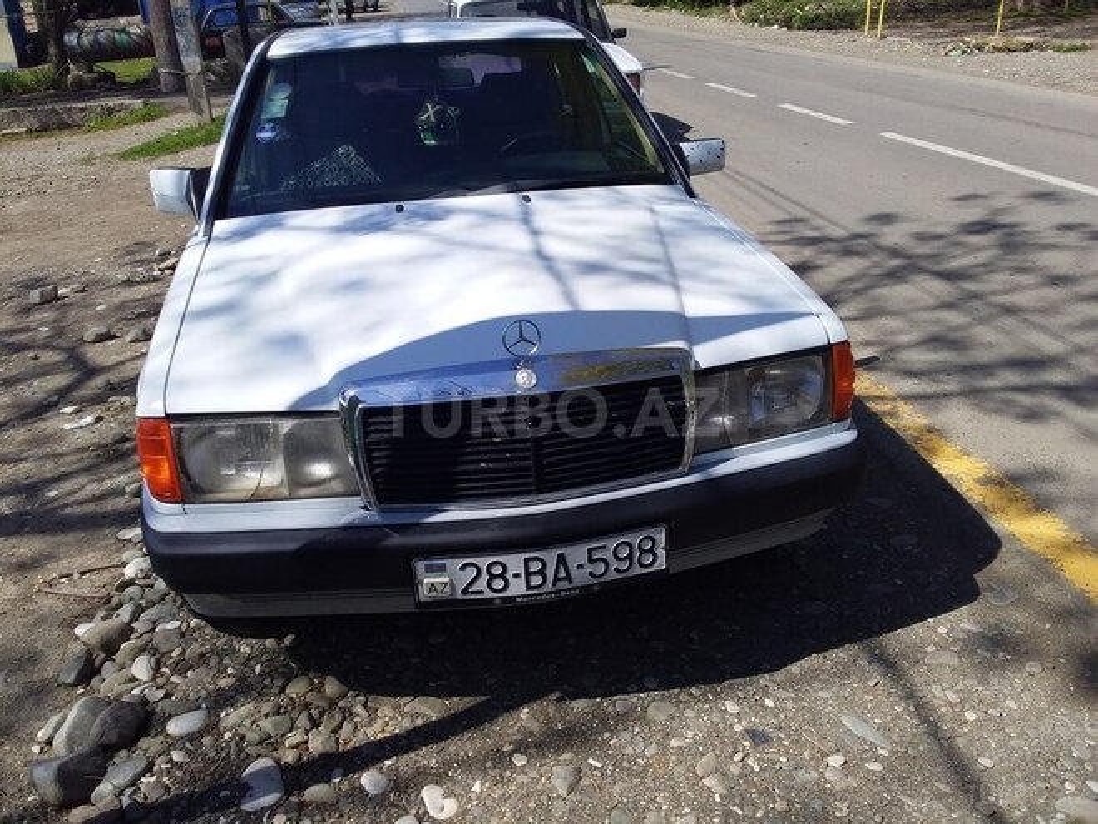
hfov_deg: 58.4
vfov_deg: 45.4
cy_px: 412
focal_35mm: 31
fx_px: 983
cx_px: 549
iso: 40
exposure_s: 1/1648
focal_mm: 3.3
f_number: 2.2
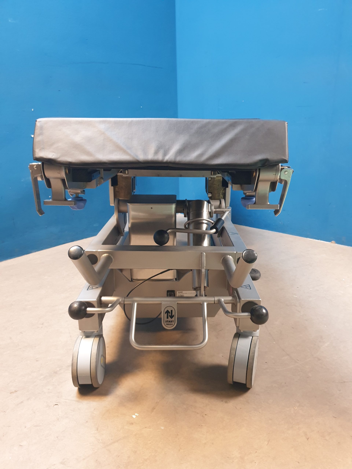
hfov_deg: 53.1
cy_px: 234
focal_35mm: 26
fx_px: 353
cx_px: 176
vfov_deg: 67.3
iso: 400
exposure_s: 1/50
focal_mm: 4.3
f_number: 1.5
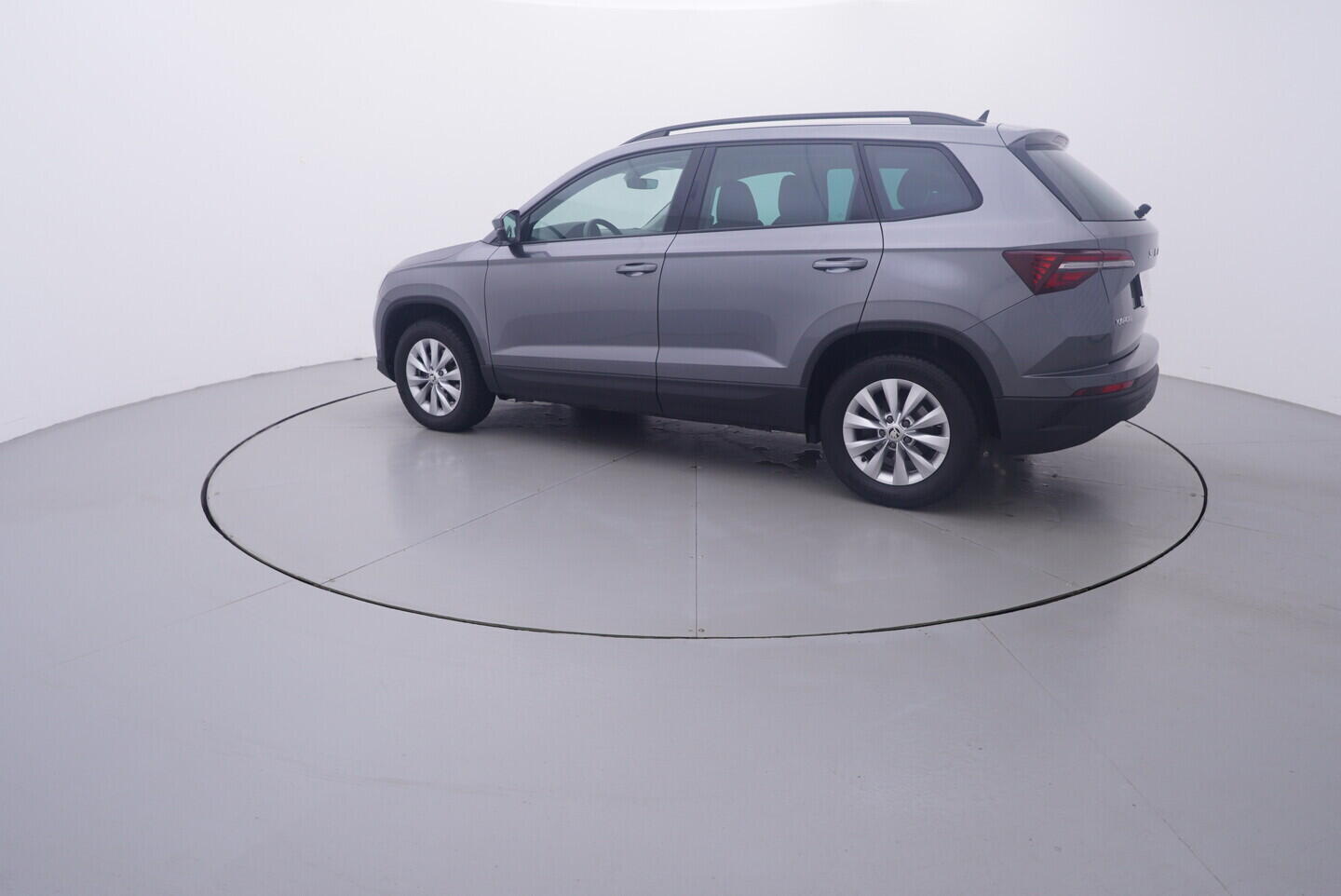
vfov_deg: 56.2
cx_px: 670
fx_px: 839
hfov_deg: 77.3
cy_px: 448
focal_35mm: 22
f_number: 5
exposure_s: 1/80
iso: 200
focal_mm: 15
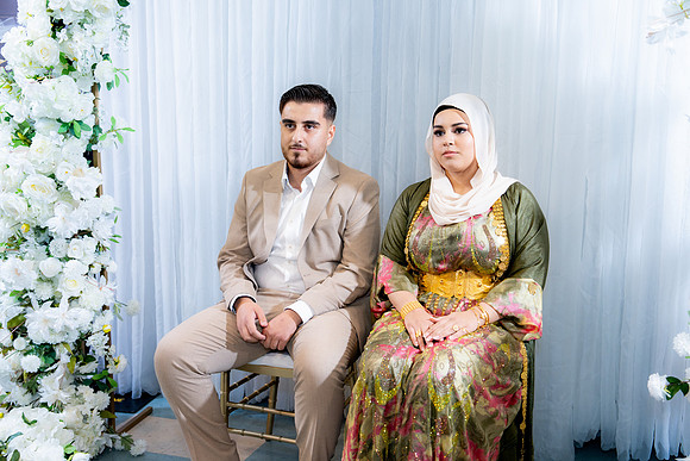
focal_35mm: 48
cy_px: 230
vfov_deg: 28.1
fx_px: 920
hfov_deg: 41.1
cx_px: 345
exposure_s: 1/250
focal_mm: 48
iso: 800
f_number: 2.8
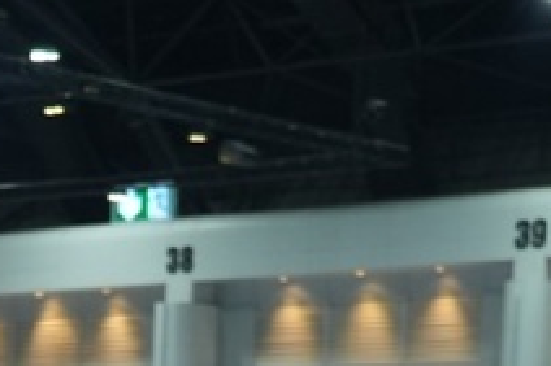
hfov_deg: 10.7
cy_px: 1036
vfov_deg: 6.7
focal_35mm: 187
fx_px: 2860
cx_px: -185
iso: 1000
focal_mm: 33
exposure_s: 1/160
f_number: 4
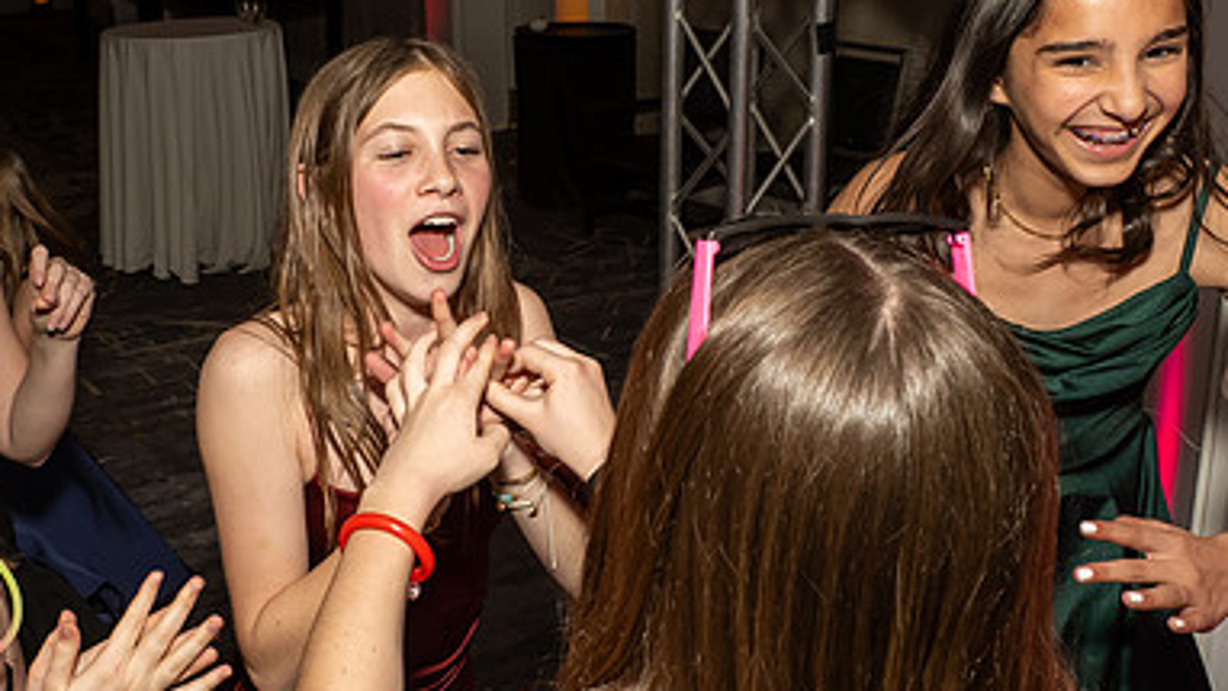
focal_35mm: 43
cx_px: 396
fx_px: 1400
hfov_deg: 46.5
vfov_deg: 27.7
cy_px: 274
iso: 800
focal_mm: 17
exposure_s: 1/250
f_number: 7.1
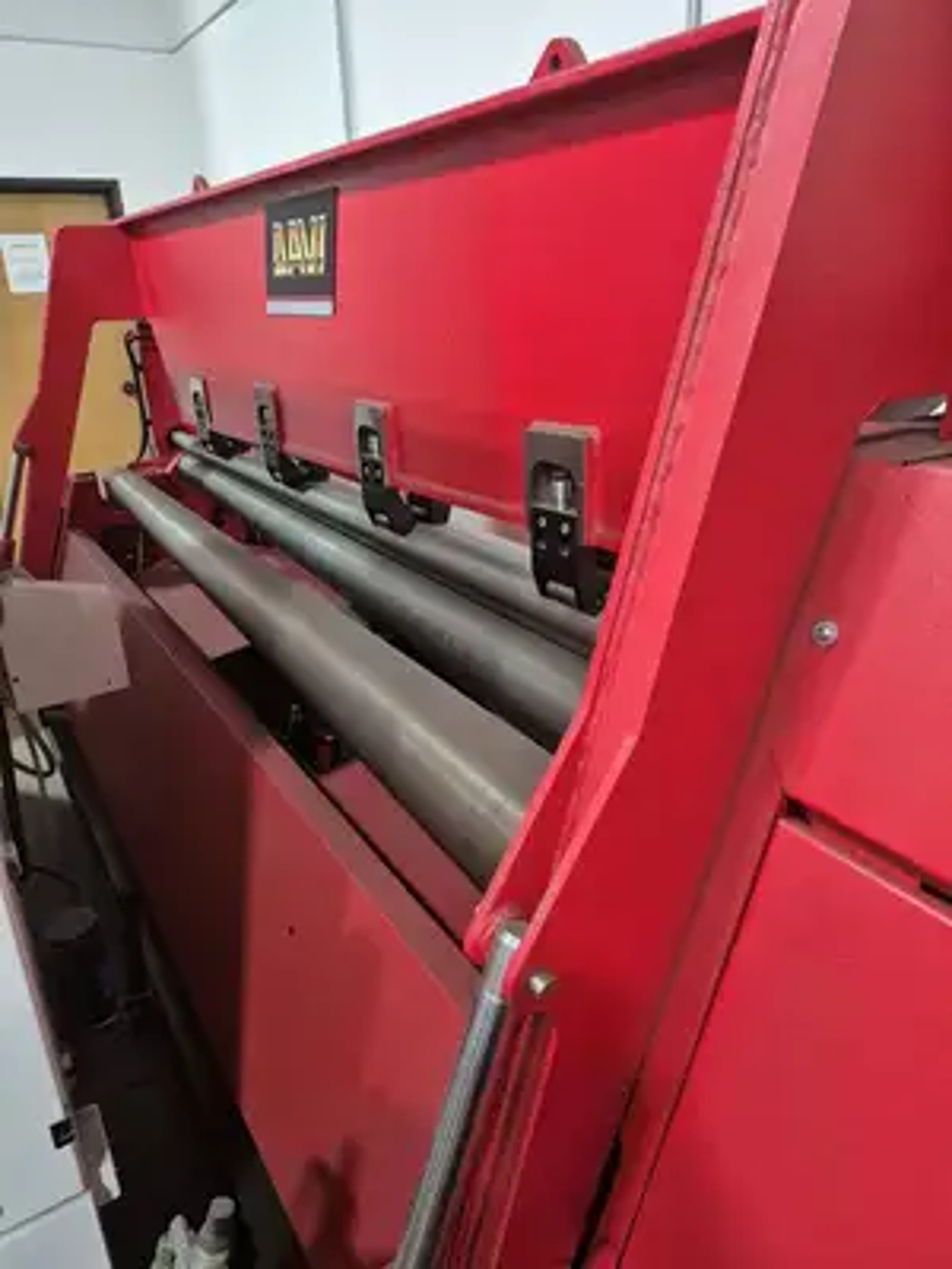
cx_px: 476
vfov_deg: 73.9
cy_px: 634
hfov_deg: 58.9
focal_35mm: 23
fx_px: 843
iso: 1000
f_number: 1.8
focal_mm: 5.4
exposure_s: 1/120
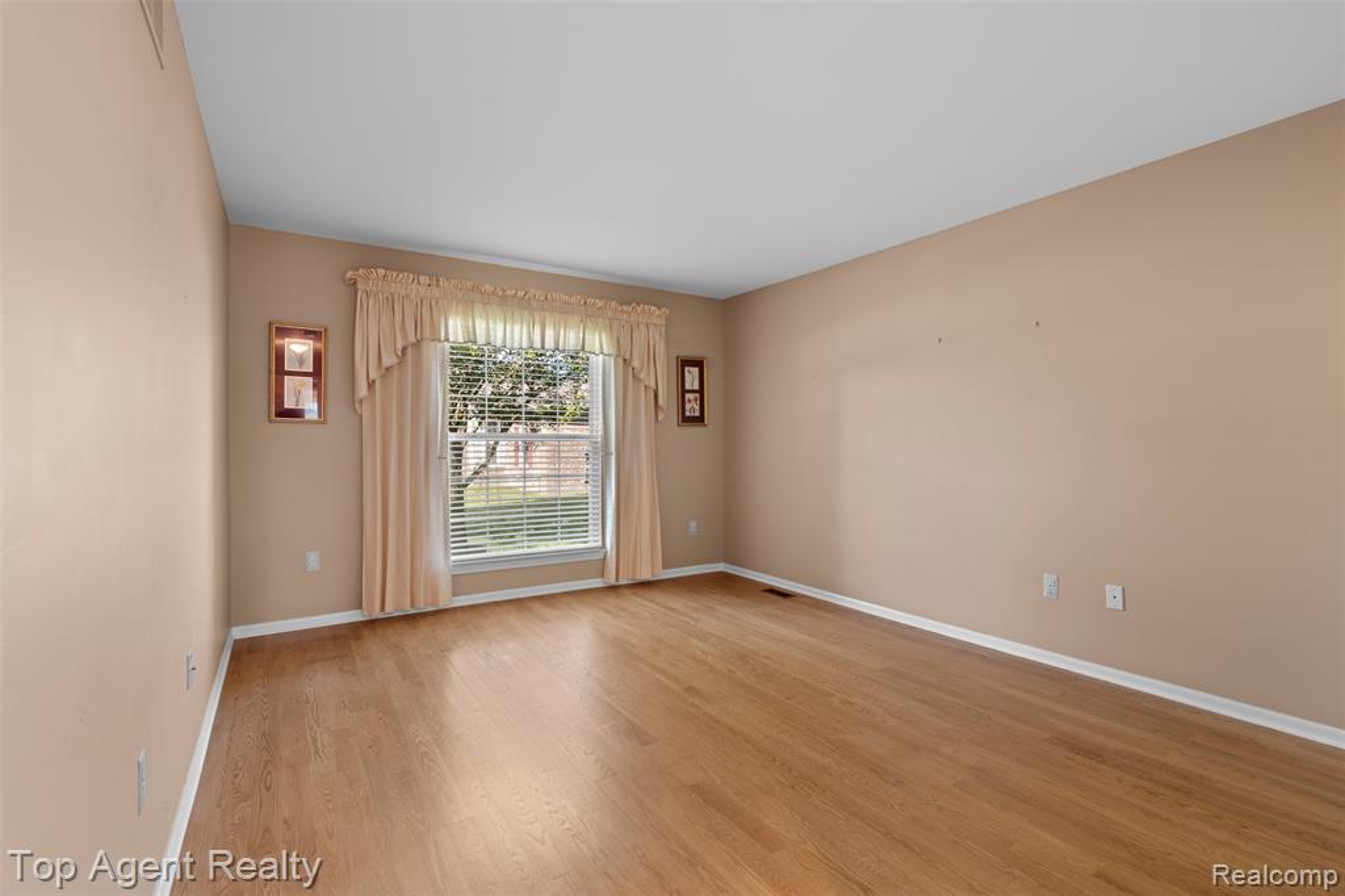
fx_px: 598
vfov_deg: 73.7
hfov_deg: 96.8
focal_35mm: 16
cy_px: 448
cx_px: 672
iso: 100
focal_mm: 16
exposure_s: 3.2
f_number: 9
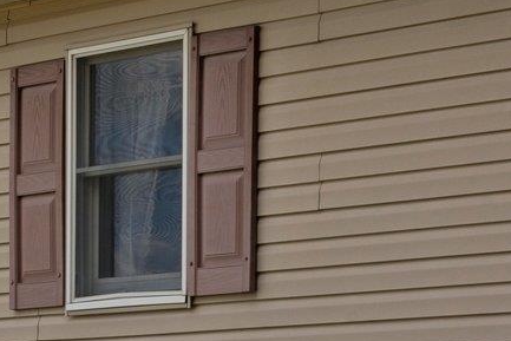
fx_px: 3223
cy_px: 330
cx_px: -477
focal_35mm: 227
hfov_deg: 8.6
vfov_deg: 6.0
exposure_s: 1/125
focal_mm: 48
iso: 320
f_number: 16
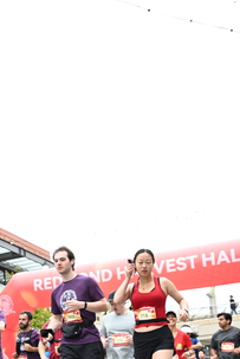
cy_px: 309
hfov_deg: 23.8
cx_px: 41
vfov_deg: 34.1
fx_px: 559
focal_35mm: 56
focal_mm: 31
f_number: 4
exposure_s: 1/640
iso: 2000
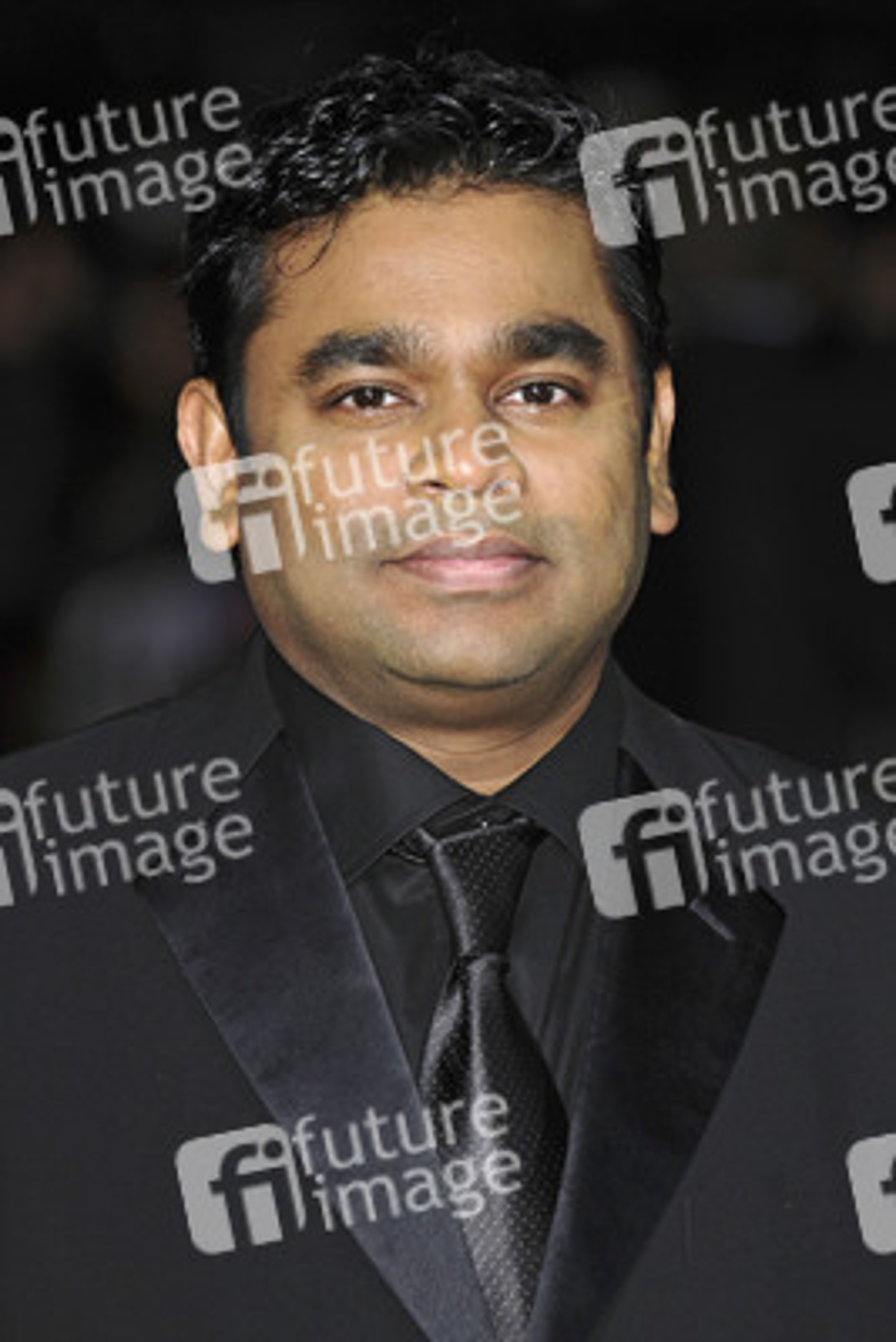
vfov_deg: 7.8
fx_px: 9791
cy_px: 671
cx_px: 448
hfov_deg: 5.2
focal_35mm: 262
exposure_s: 1/160
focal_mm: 175
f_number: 5
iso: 400
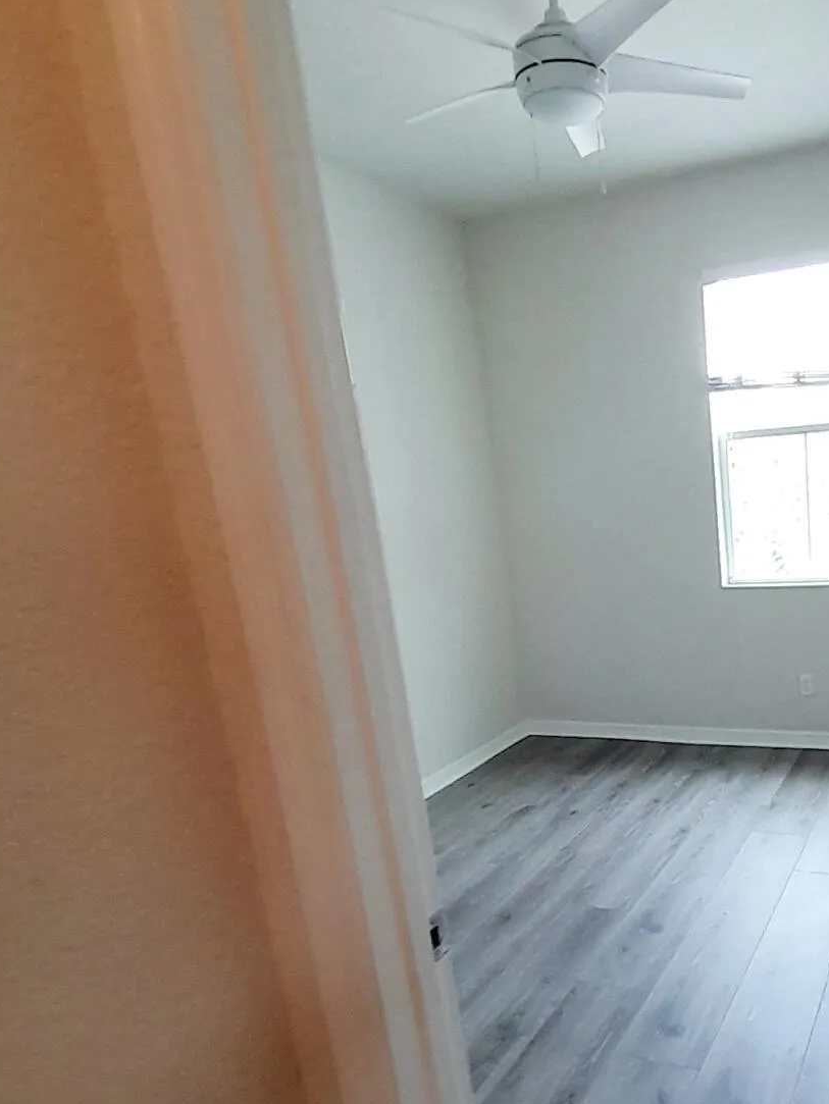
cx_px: 686
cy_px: 675
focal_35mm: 24
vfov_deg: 70.7
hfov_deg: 52.4
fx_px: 766
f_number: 2.2
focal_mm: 1.13
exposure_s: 1/40
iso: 50
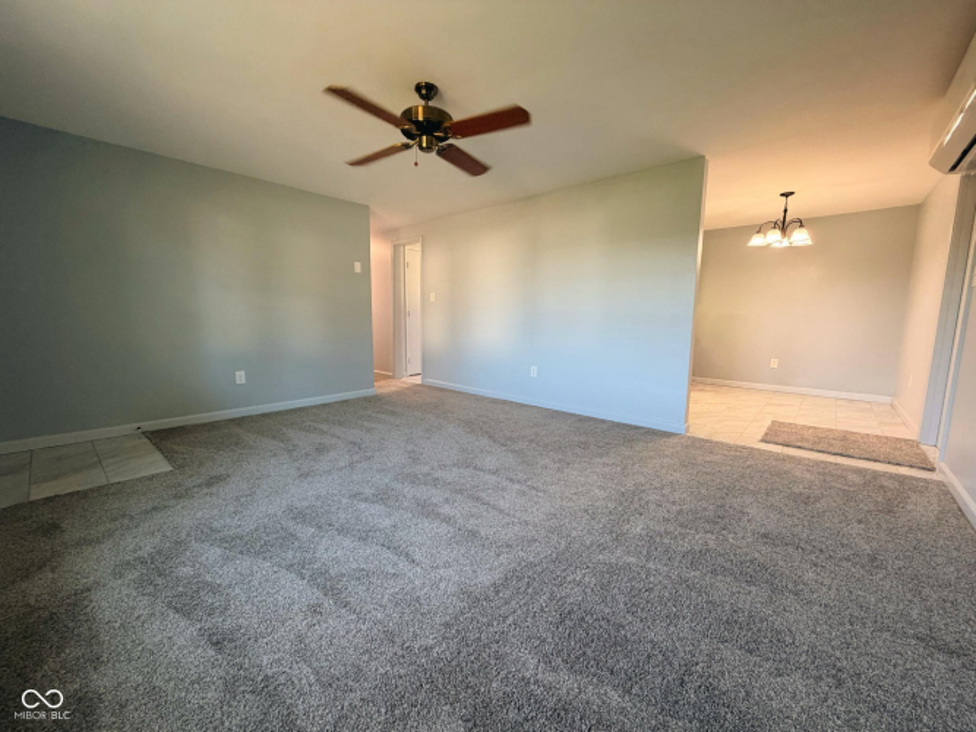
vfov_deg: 85.7
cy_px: 366
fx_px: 395
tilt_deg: -7.8
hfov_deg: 102.1
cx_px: 488
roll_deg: -0.8
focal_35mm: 14
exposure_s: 1/60
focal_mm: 2.22
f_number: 2.2
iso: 200
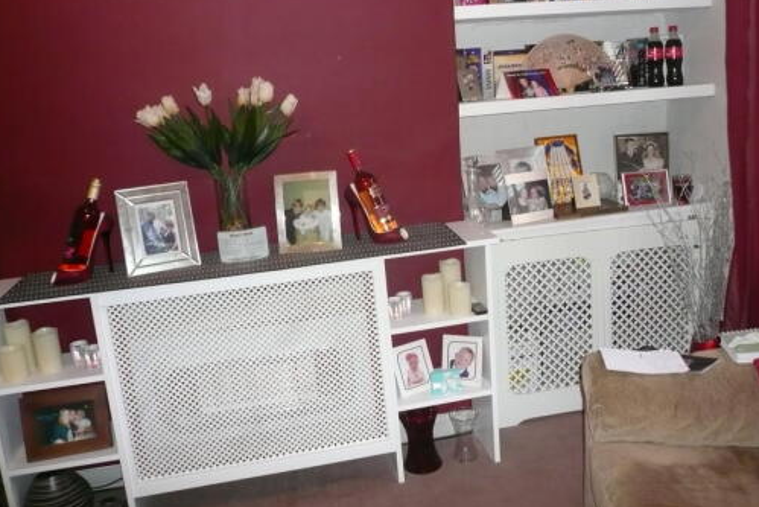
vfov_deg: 38.7
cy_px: 202
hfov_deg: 55.6
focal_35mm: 34
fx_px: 717
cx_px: 428
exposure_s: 1/30
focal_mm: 4.6
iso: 200
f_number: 2.8
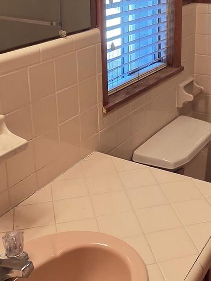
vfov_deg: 39.3
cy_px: 69
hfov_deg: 30.7
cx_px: 141
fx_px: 382
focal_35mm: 47
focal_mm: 2.2
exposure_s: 1/120
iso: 200
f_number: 2.2
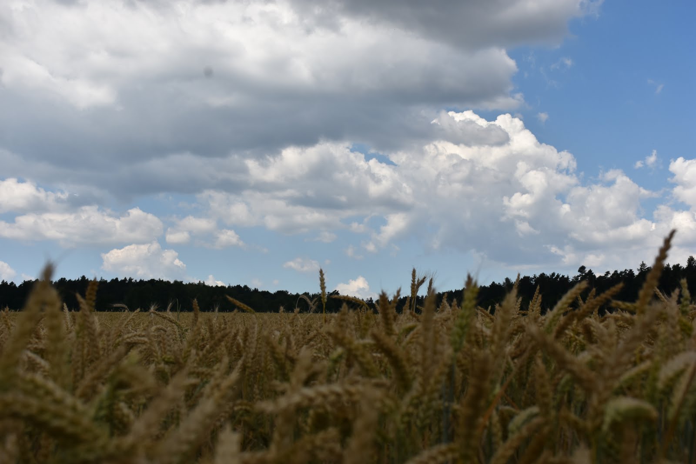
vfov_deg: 25.8
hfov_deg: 37.8
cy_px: 232
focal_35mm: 52
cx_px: 348
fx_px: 1015
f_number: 8
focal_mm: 35
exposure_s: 1/500
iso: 160
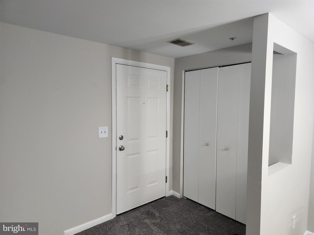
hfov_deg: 73.9
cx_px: 157
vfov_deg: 58.9
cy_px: 118
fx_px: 209
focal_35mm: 23
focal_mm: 5.4
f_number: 1.8
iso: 640
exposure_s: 1/120
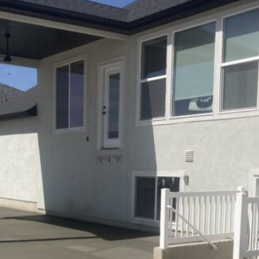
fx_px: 491
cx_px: 83
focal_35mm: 58
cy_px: 224
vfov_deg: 28.6
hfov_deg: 29.3
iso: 20
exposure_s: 1/3690
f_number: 1.8
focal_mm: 3.99
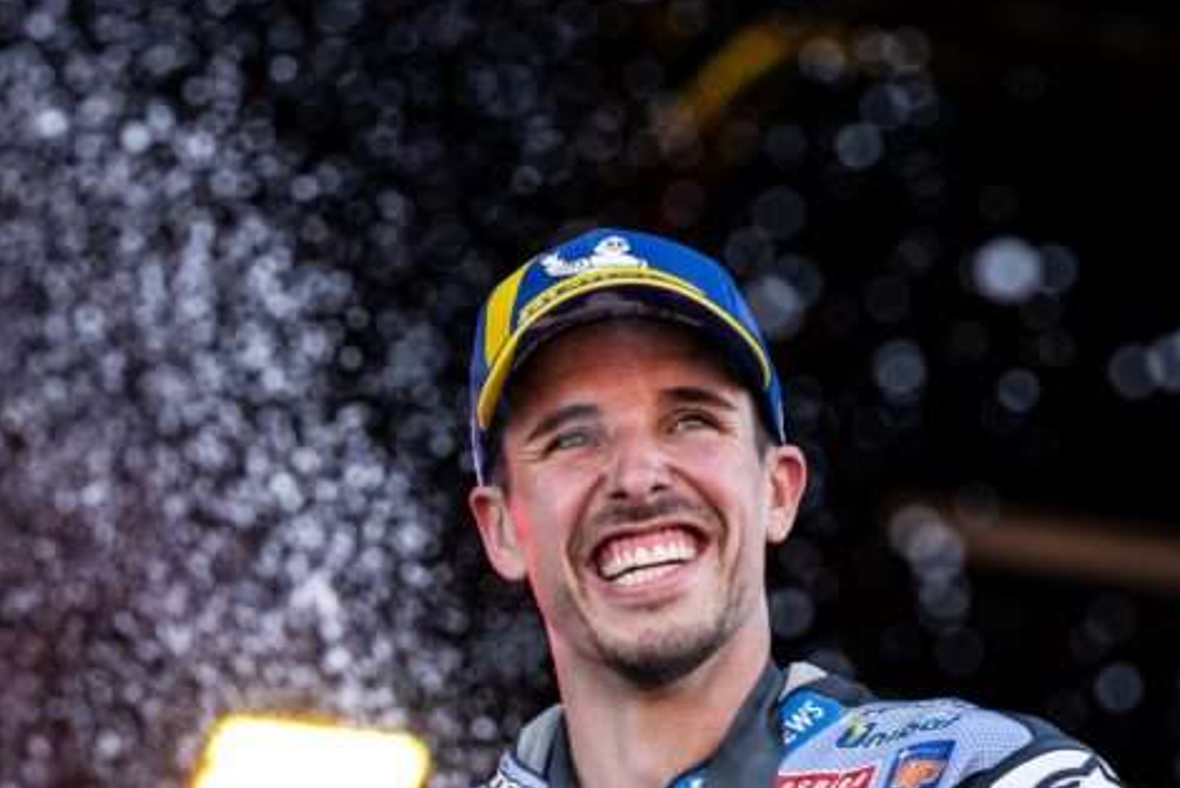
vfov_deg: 7.4
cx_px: 517
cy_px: 802
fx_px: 6067
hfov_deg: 11.1
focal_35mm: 185
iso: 400
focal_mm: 85
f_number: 2.2
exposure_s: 1/2000
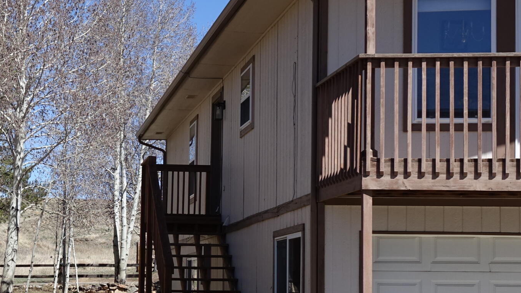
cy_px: 217
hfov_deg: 23.8
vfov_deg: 13.7
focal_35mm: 88
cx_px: 106
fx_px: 1216
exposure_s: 1/800
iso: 125
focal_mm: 13.94
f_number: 4
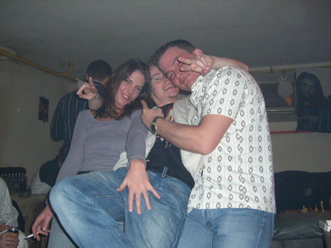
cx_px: 166
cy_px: 124
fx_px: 363
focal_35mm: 38
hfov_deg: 49.0
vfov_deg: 37.7
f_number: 2.7
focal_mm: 6.2
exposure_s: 1/60
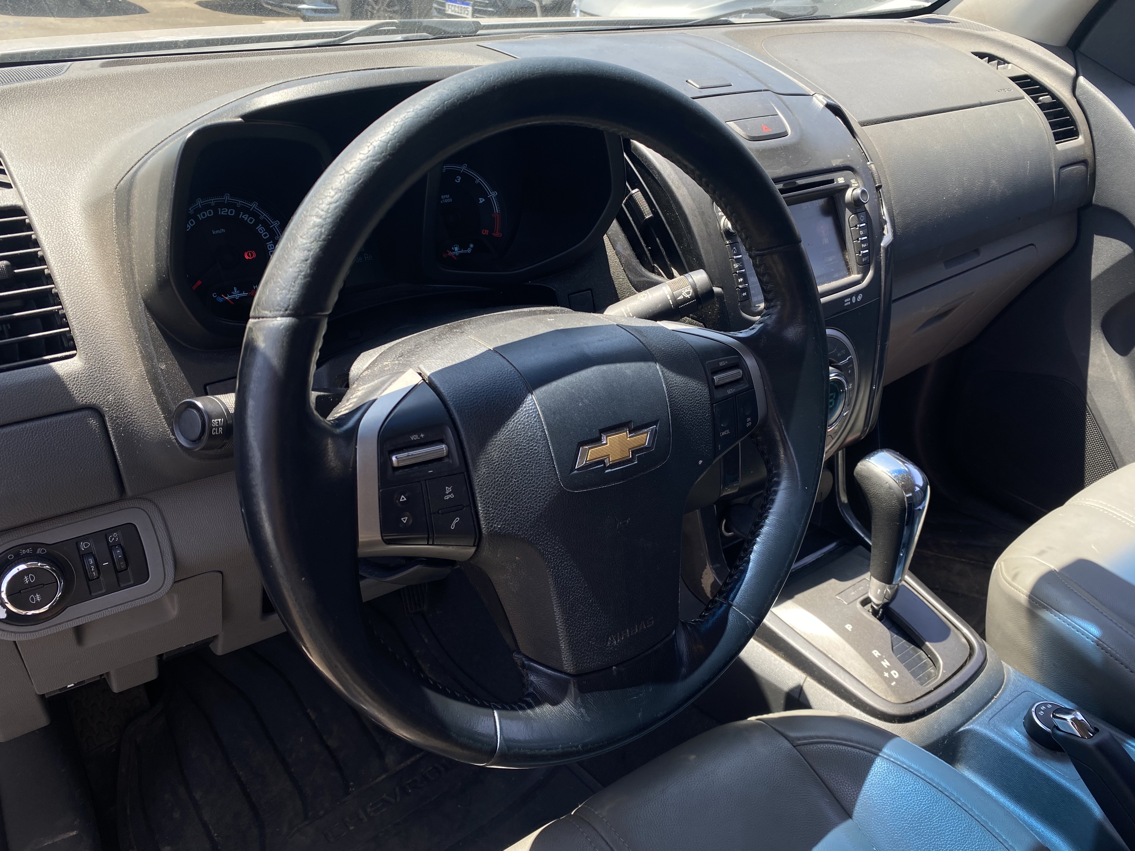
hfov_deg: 67.3
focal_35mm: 26
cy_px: 426
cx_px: 568
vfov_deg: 53.1
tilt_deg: -30.8
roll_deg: -1.2
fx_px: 852
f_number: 1.8
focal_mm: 4.25
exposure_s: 1/331
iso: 32
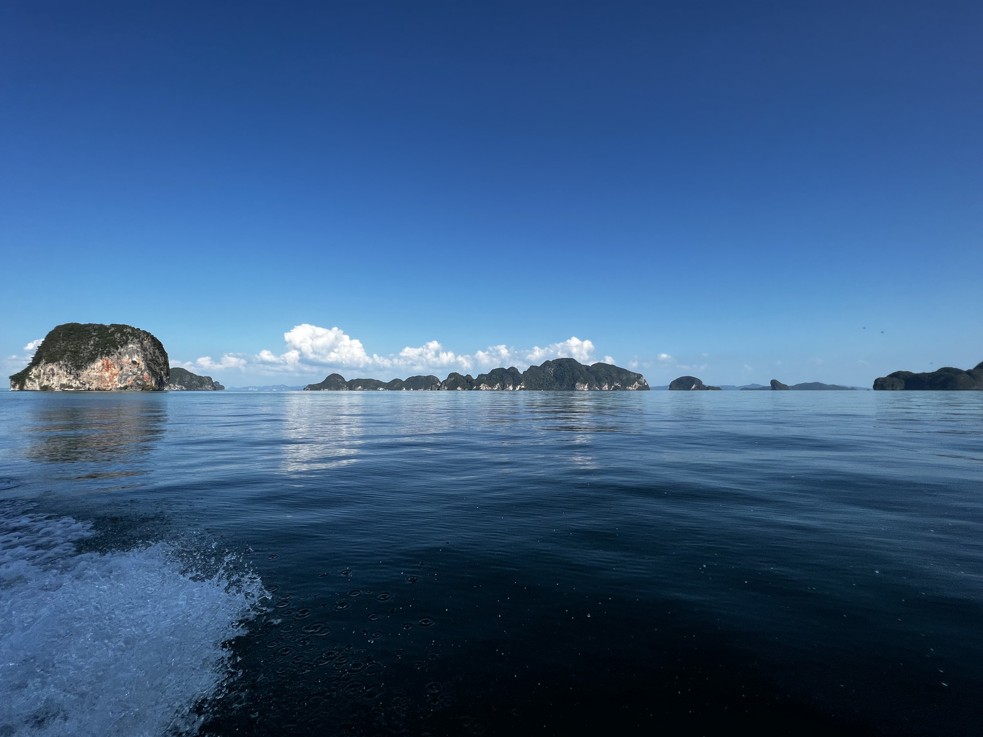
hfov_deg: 106.2
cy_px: 368
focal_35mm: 13
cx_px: 492
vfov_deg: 89.9
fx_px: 369
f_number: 1.8
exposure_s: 1/2370
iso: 32
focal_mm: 1.57
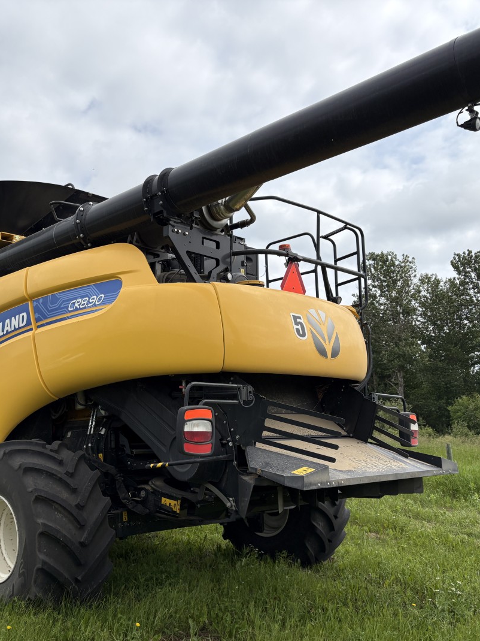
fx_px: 647
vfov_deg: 52.6
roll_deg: -2.5
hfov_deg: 39.8
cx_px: 132
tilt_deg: +10.2
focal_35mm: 35
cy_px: 322
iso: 50
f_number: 1.6
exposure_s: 1/4950
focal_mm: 5.96
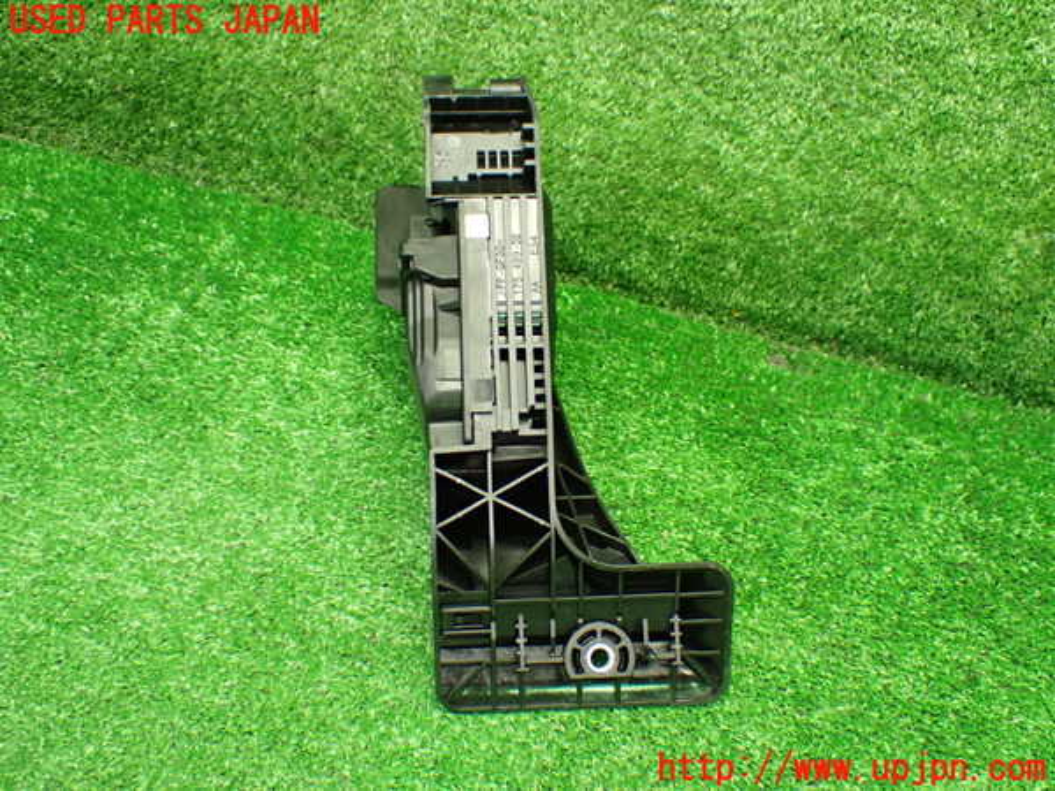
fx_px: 1341
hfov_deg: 42.9
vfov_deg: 32.9
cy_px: 396
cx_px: 528
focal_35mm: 44
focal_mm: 7.84
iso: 800
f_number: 2.9
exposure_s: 1/50
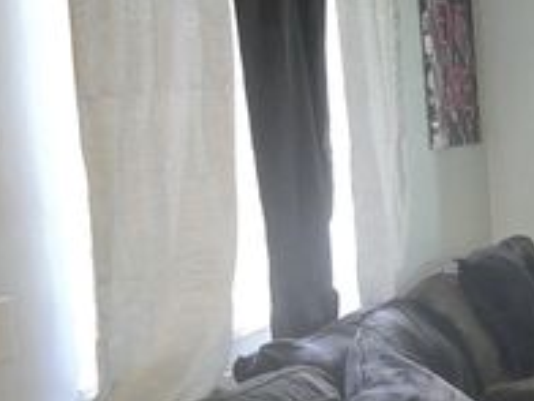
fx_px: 1157
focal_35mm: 75
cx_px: 725
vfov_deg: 19.5
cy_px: 281
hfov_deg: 22.7
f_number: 1.7
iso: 160
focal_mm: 6.3
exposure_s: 1/24
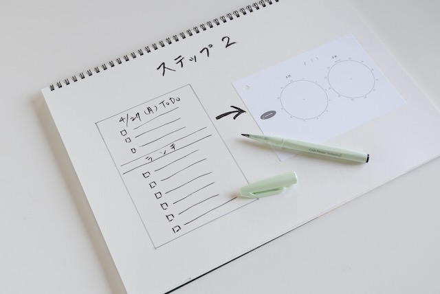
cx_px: 220
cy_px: 147
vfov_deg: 30.6
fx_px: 538
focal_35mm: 44
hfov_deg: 44.5
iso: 320
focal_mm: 29.5
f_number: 8
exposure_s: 1/30
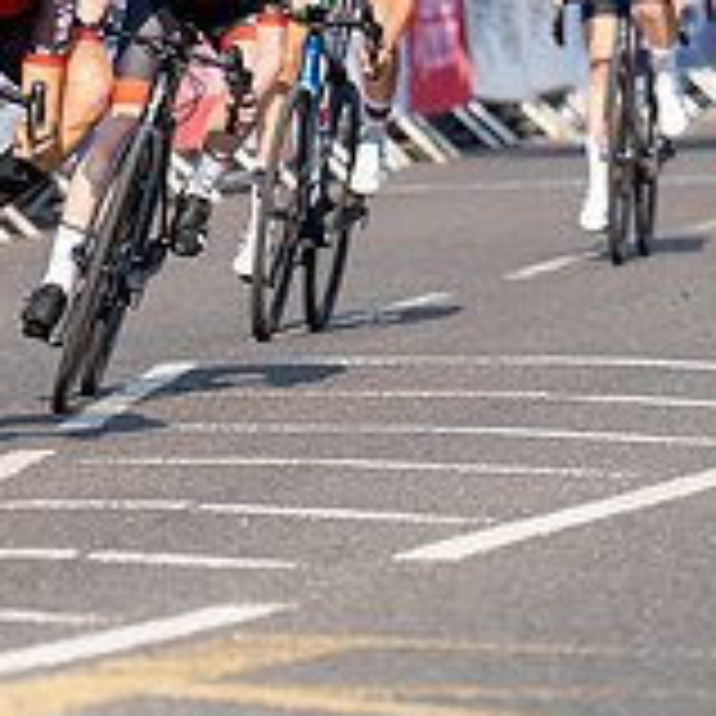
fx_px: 13386
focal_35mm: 572
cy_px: -38
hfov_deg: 3.1
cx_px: -14
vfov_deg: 3.1
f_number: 4
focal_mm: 185
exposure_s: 1/1000
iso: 160
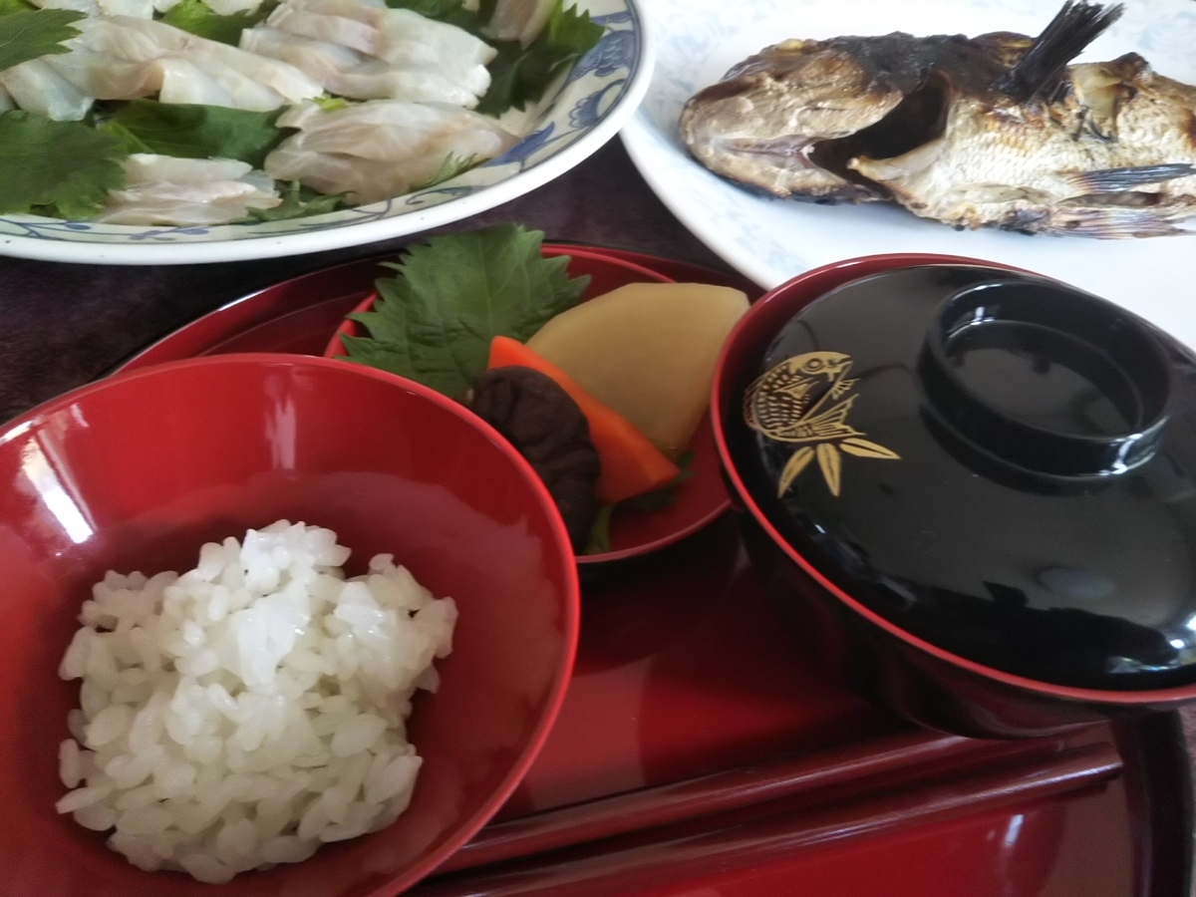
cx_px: 598
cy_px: 448
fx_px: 1037
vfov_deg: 46.8
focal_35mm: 30
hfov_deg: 60.0
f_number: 2.2
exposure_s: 1/30
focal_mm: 4
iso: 80
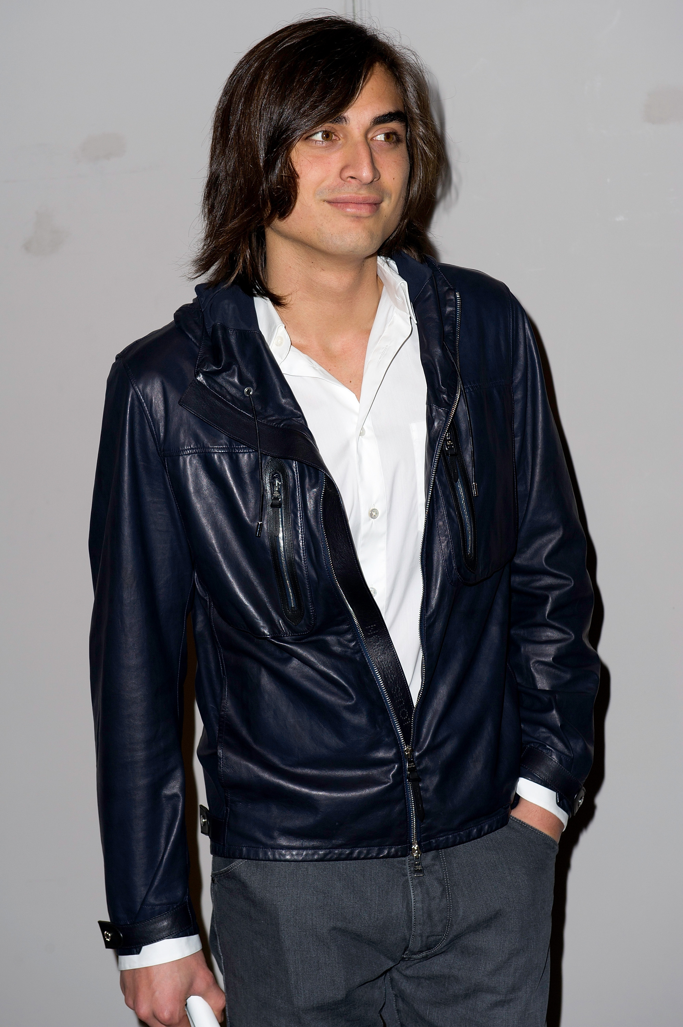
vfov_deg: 28.9
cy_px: 514
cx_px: 342
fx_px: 1995
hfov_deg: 19.4
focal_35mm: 70
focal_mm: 70
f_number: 6.3
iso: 250
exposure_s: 1/250
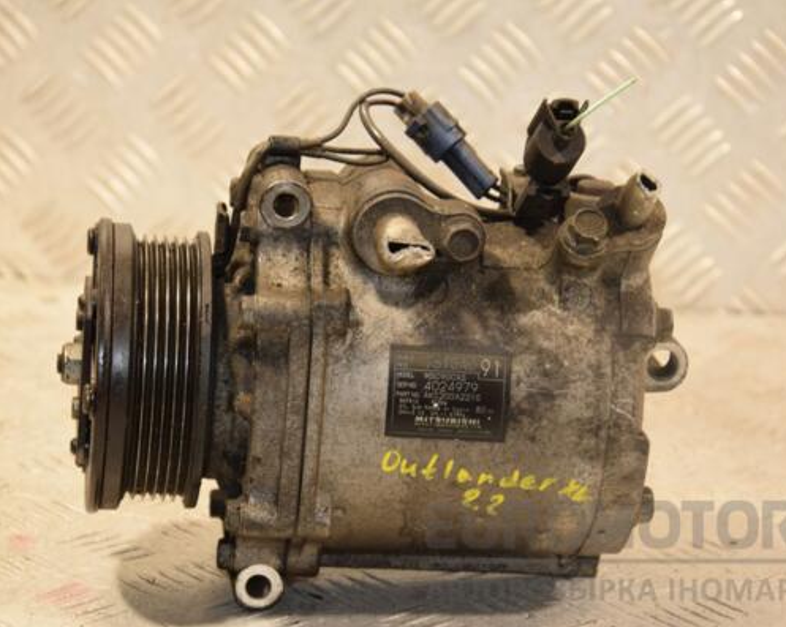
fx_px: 2767
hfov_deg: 16.2
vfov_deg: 12.9
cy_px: 314
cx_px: 395
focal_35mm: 119
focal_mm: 70
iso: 800
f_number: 5.3
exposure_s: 1/100
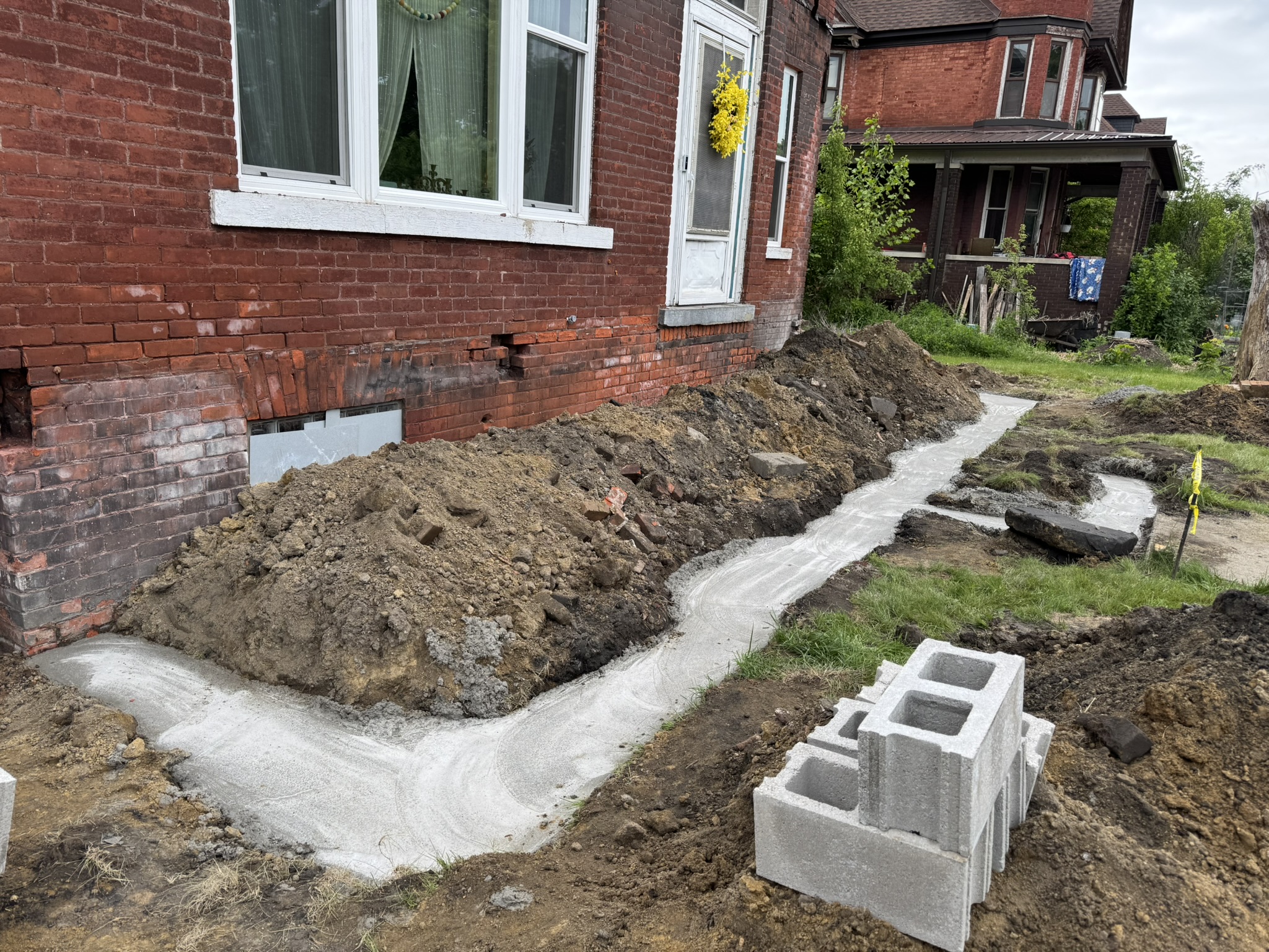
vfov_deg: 56.8
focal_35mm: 24
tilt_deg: -13.2
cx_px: 634
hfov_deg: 71.6
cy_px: 476
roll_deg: -3.0
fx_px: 880
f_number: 1.78
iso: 80
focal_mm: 6.76
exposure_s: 1/912
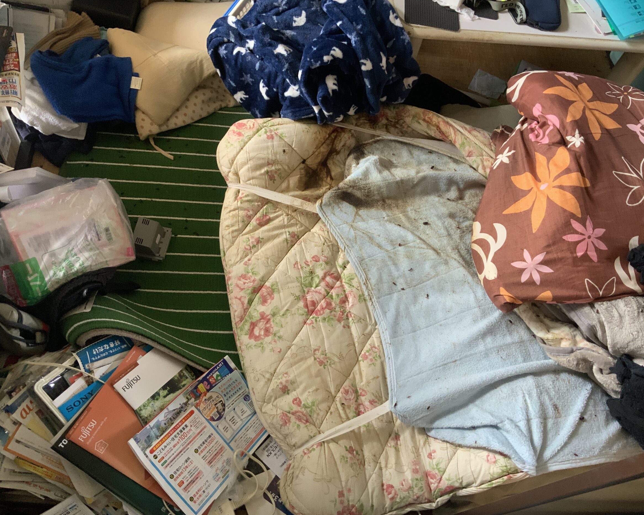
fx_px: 591
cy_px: 252
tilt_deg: -59.6
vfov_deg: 47.1
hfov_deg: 57.2
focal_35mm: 31
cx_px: 335
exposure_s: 1/50
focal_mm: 3
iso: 125
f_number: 1.8
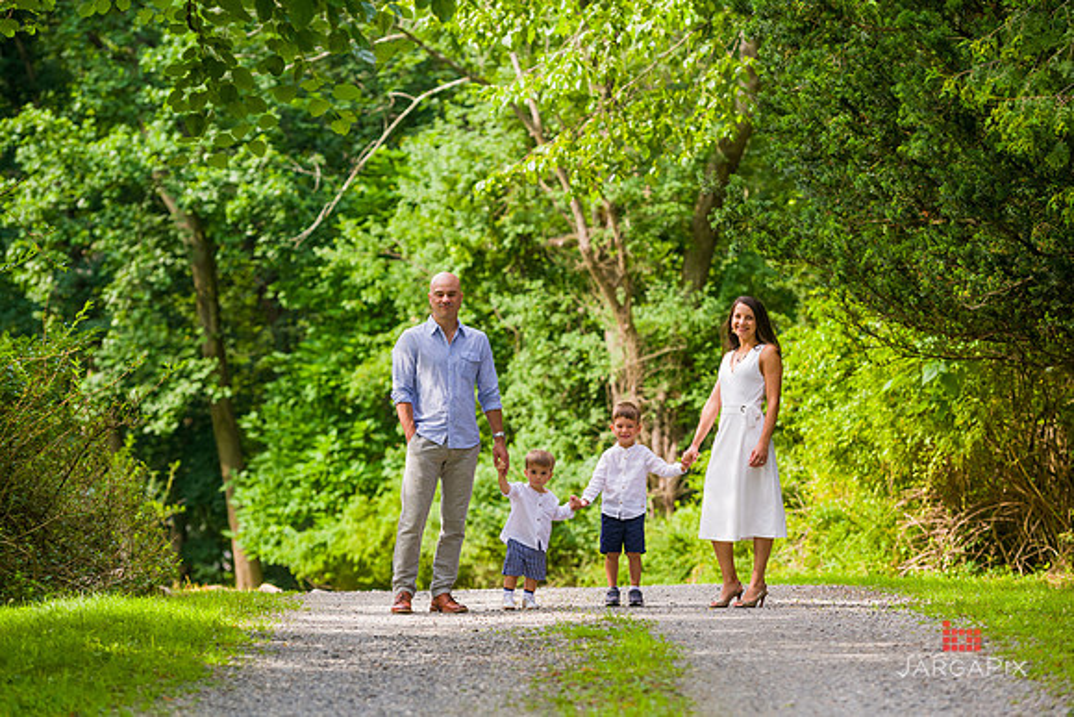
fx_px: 3581
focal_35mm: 120
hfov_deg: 17.1
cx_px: 537
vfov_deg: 11.4
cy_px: 358
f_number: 4
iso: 200
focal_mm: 120
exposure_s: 1/640
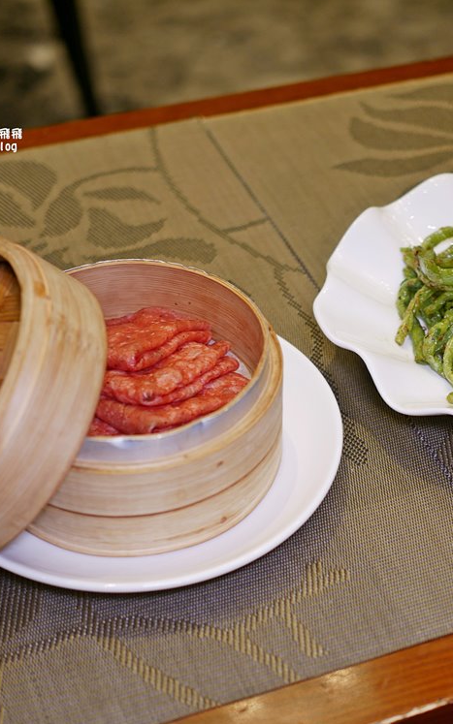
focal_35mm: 71
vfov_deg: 29.0
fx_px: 1402
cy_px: 363
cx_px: 333
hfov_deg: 18.3
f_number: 1.8
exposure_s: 1/80
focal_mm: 25
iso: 200
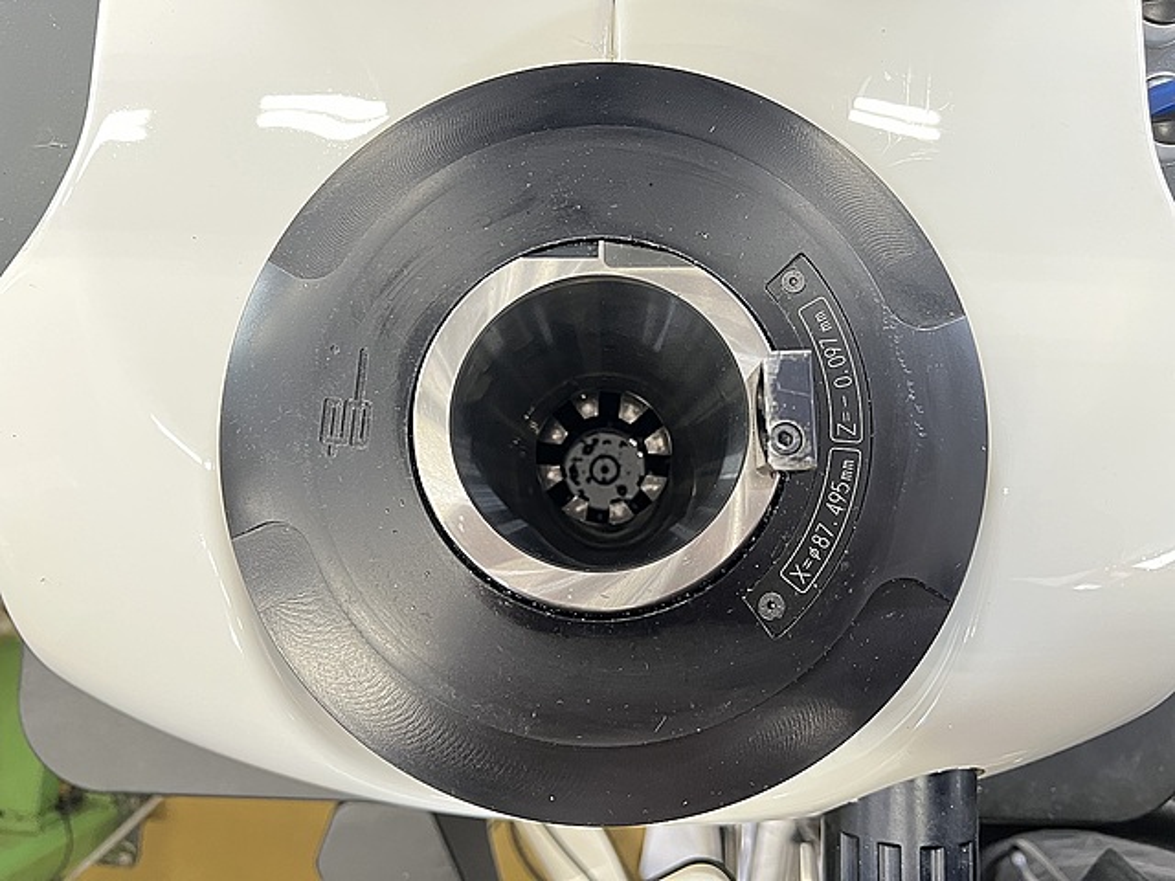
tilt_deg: -84.3
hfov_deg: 67.3
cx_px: 588
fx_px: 883
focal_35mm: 26
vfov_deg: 53.1
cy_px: 440
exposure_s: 1/60
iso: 400
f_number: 1.5
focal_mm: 5.7
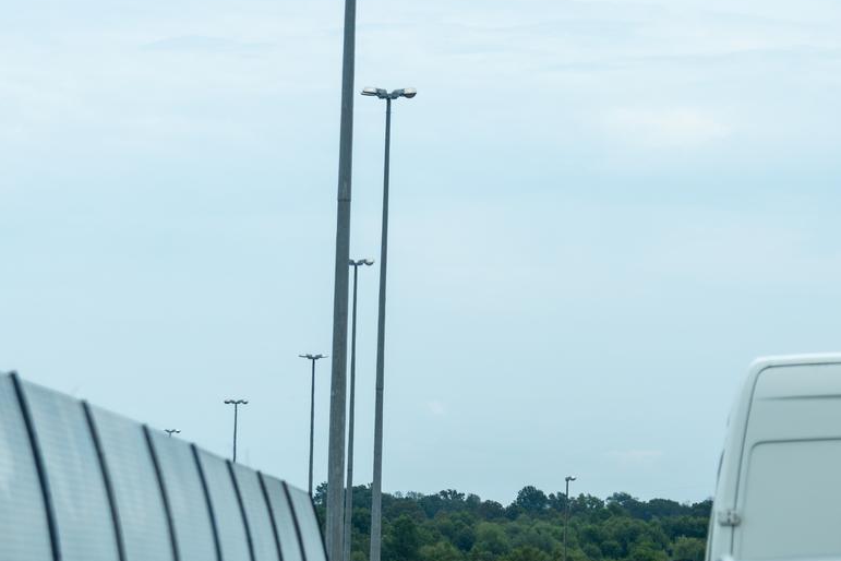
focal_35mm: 218
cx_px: 556
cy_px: 566
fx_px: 5092
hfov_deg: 9.4
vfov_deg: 6.3
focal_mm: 70
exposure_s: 1/2000
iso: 100
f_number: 2.8
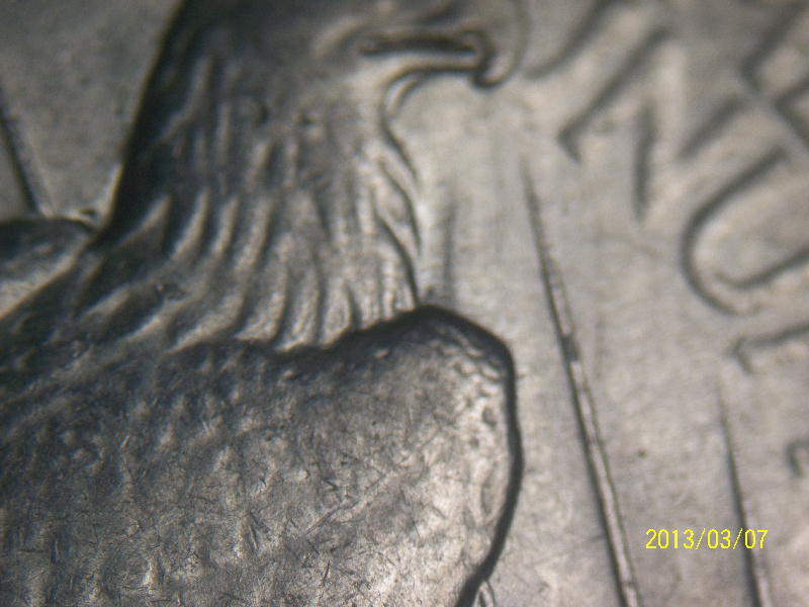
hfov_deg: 28.6
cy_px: 304
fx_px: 1589
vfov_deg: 21.6
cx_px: 404
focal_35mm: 68
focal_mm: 12.1
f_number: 4.5
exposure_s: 1/200
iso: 80
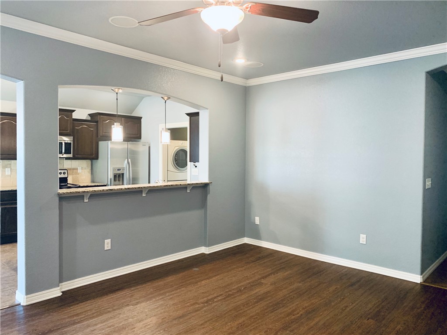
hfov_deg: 67.3
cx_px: 224
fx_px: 336
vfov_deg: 53.1
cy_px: 168
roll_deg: -0.3
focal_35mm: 26
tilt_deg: -2.3
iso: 250
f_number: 1.8
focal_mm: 4.25
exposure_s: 1/60
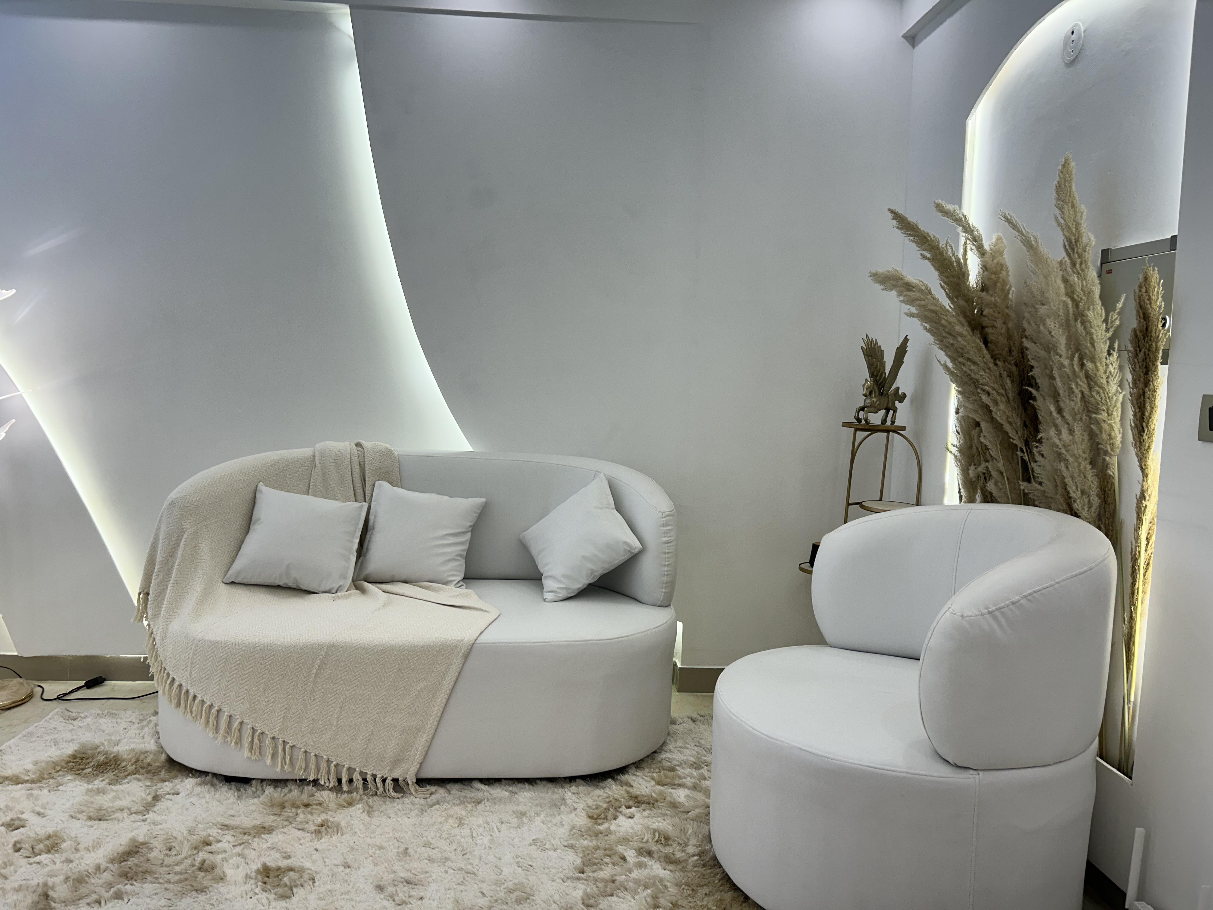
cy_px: 455
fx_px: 911
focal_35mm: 26
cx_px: 606
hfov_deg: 67.3
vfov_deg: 53.1
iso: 40
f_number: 1.5
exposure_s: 1/187
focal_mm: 5.7
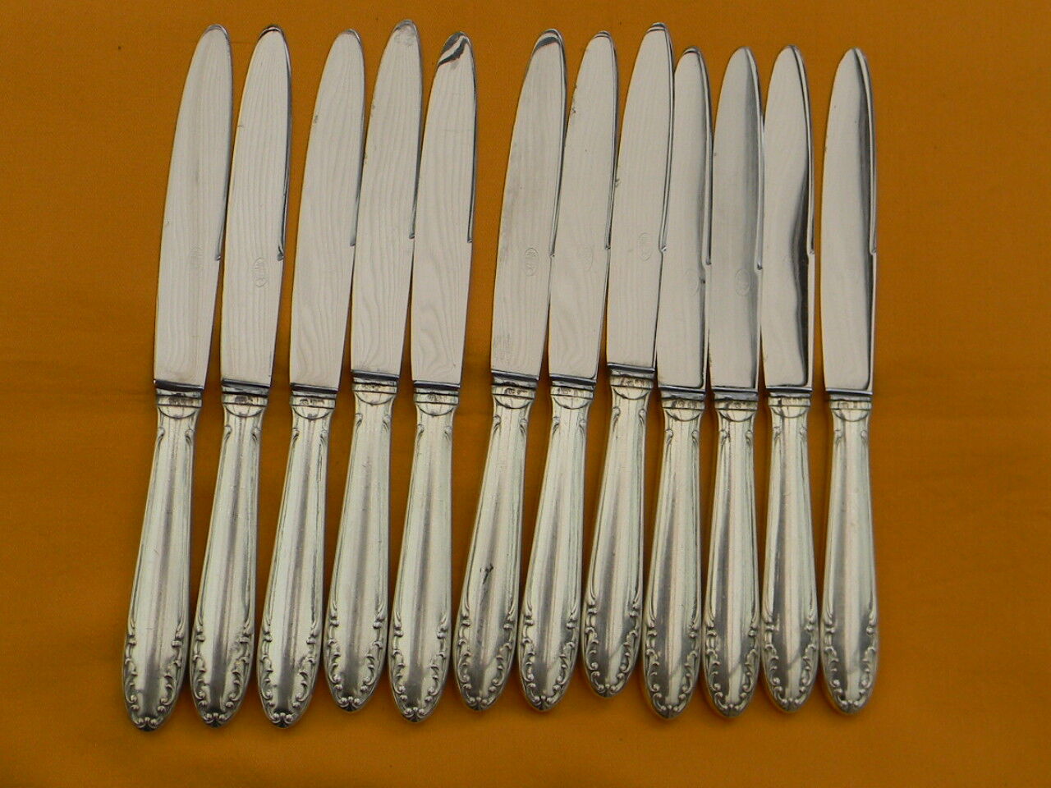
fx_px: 850
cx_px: 526
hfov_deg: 63.4
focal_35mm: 28
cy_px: 394
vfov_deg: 49.7
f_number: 3.5
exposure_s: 1/221
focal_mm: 5
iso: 80
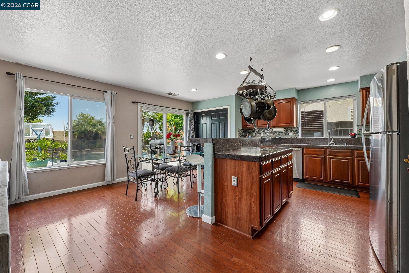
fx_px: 159
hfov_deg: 104.3
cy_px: 136
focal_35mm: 14
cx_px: 204
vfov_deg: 81.2
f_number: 9
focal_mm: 14
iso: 640
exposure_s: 1/25
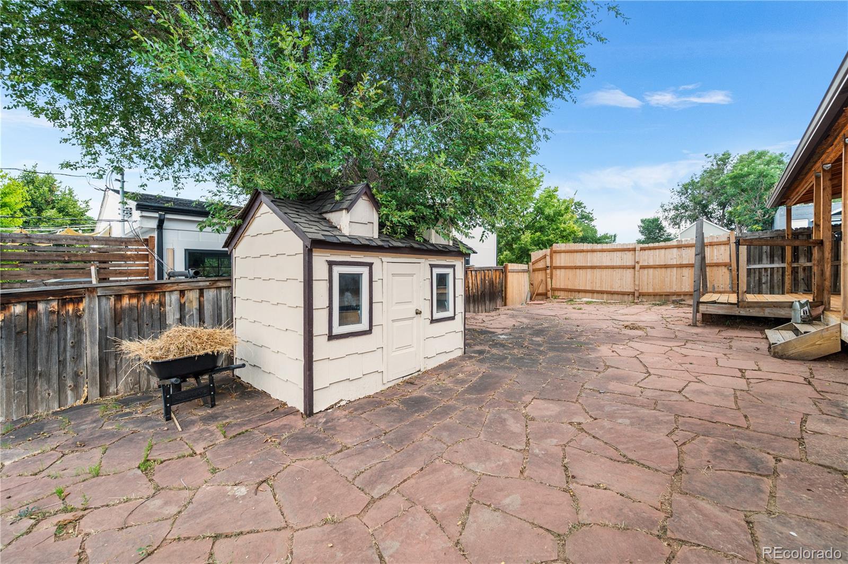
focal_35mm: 14
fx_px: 329
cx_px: 424
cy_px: 282
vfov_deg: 81.1
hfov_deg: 104.3
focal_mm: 14
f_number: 8
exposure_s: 1/15
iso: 500
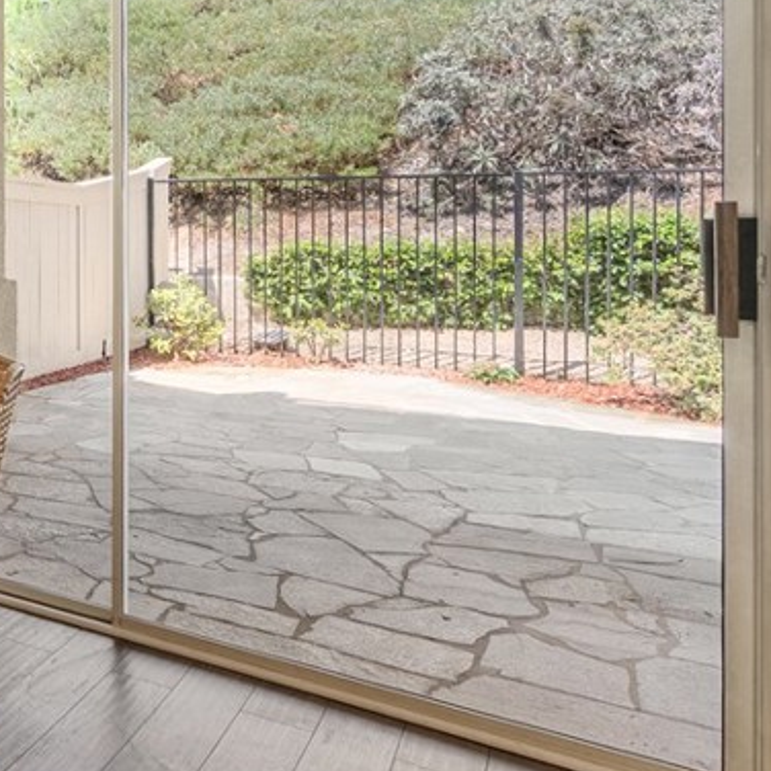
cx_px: -228
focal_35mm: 37
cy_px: 210
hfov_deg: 33.2
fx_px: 932
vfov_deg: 43.7
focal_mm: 16
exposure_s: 1/10
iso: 320
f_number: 9
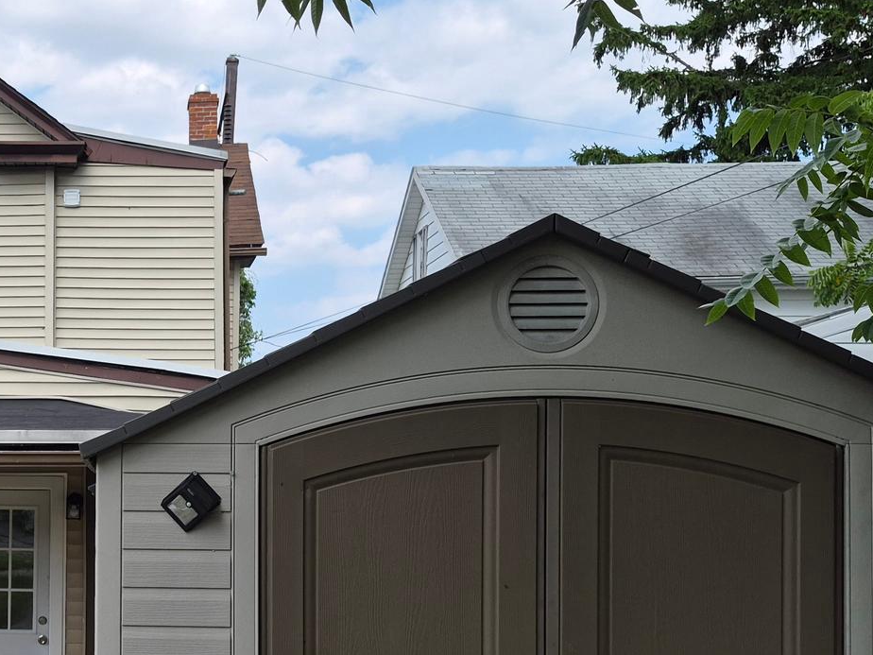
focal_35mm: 51
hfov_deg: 34.6
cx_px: 35
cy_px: 452
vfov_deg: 28.3
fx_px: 1286
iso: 80
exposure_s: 1/3504
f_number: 1.8
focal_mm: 5.4
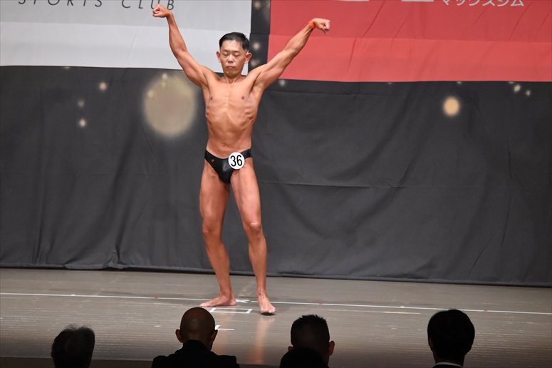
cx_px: 276
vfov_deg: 6.8
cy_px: 184
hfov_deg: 10.2
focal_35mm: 202
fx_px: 3096
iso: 6400
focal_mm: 135
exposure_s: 1/400
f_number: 5.6
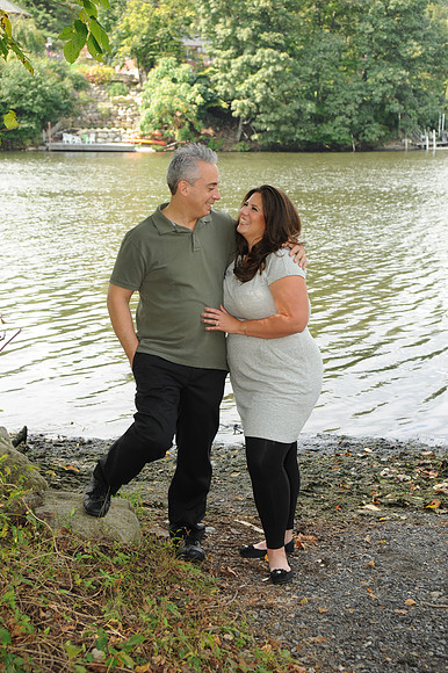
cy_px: 336
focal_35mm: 55
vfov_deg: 36.3
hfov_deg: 24.6
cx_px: 224
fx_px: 1028
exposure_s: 1/250
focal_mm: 55
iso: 500
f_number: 6.3
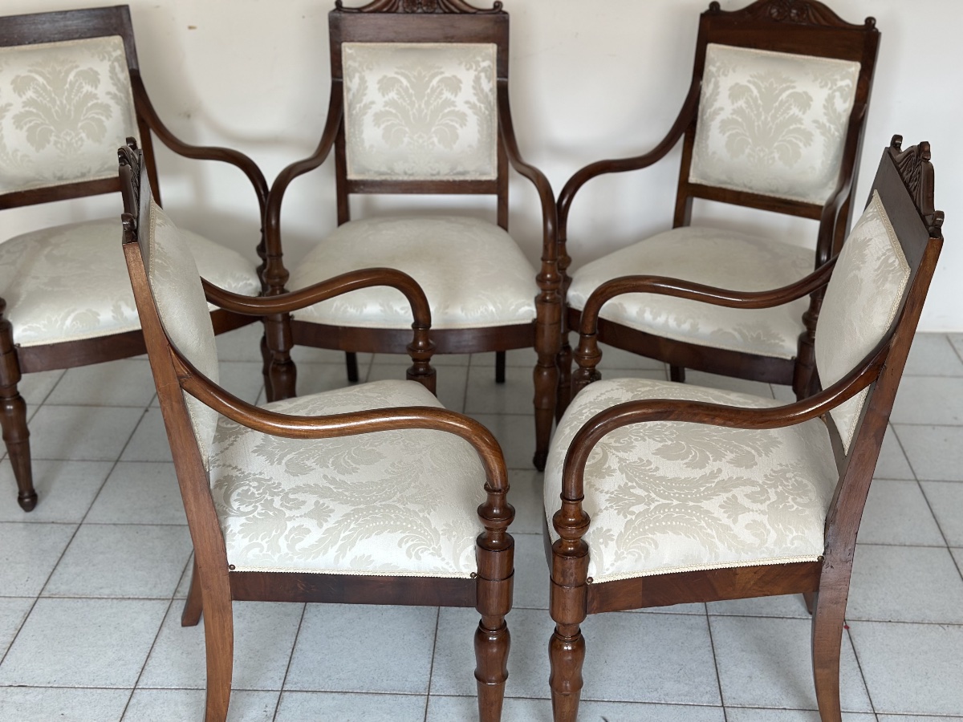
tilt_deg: -24.4
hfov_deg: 39.7
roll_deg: +0.6
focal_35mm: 48
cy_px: 361
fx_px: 1335
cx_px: 482
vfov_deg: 30.3
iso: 125
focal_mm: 6.86
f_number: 1.78
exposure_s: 1/66
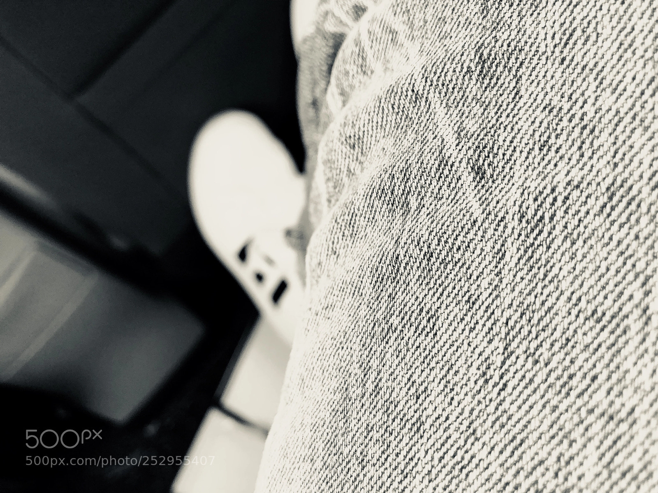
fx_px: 532
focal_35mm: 28
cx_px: 329
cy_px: 246
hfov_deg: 63.4
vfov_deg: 49.7
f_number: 1.8
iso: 64
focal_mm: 3.99
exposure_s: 1/120
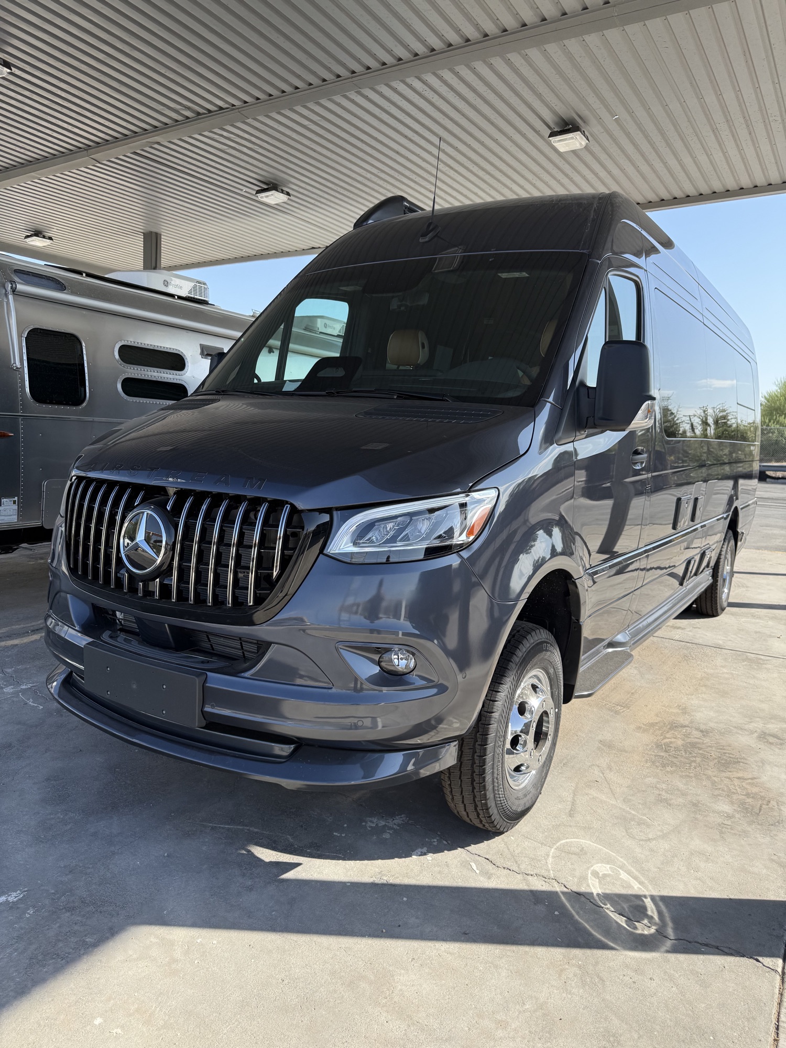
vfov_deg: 71.6
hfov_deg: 56.8
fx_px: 727
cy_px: 524
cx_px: 393
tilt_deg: -5.2
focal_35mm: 24
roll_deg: -2.4
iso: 80
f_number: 1.78
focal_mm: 6.76
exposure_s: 1/1653
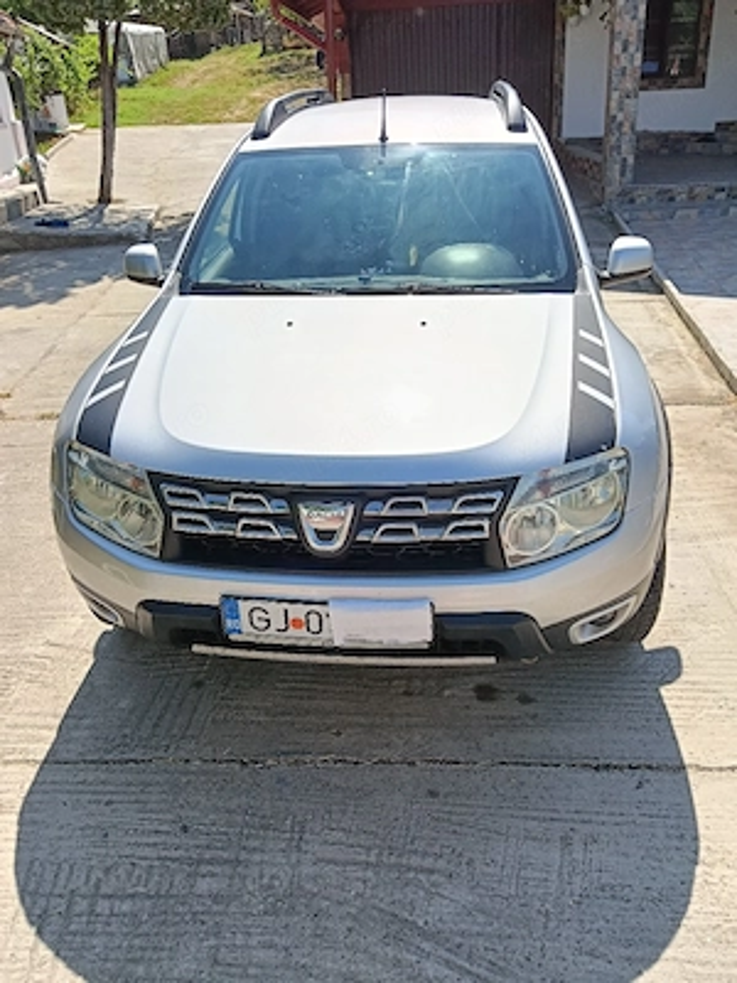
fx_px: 766
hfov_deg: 51.4
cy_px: 492
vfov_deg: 65.3
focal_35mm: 27
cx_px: 368
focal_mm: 3.98
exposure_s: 1/625
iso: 64
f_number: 1.8
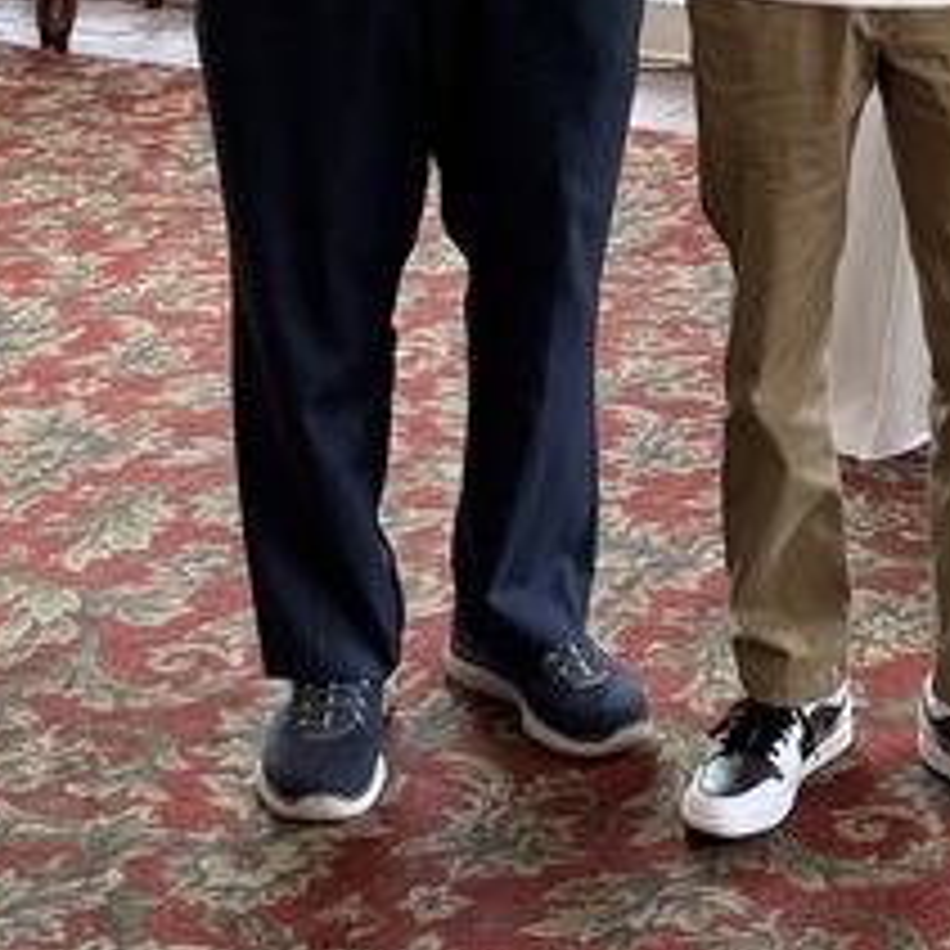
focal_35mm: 103
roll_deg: -0.8
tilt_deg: -8.2
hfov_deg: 16.6
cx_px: 945
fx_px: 3198
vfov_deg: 16.3
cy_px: -167
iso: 125
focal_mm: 6.76
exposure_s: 1/122
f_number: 1.78
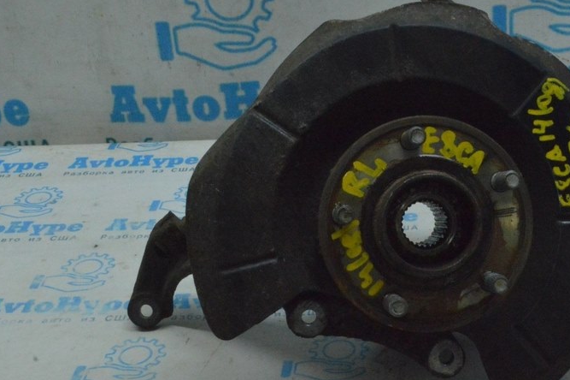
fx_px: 1057
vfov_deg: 20.4
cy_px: 180
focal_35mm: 67
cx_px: 429
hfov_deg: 29.7
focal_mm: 29
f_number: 29
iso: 6400
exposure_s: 1/50
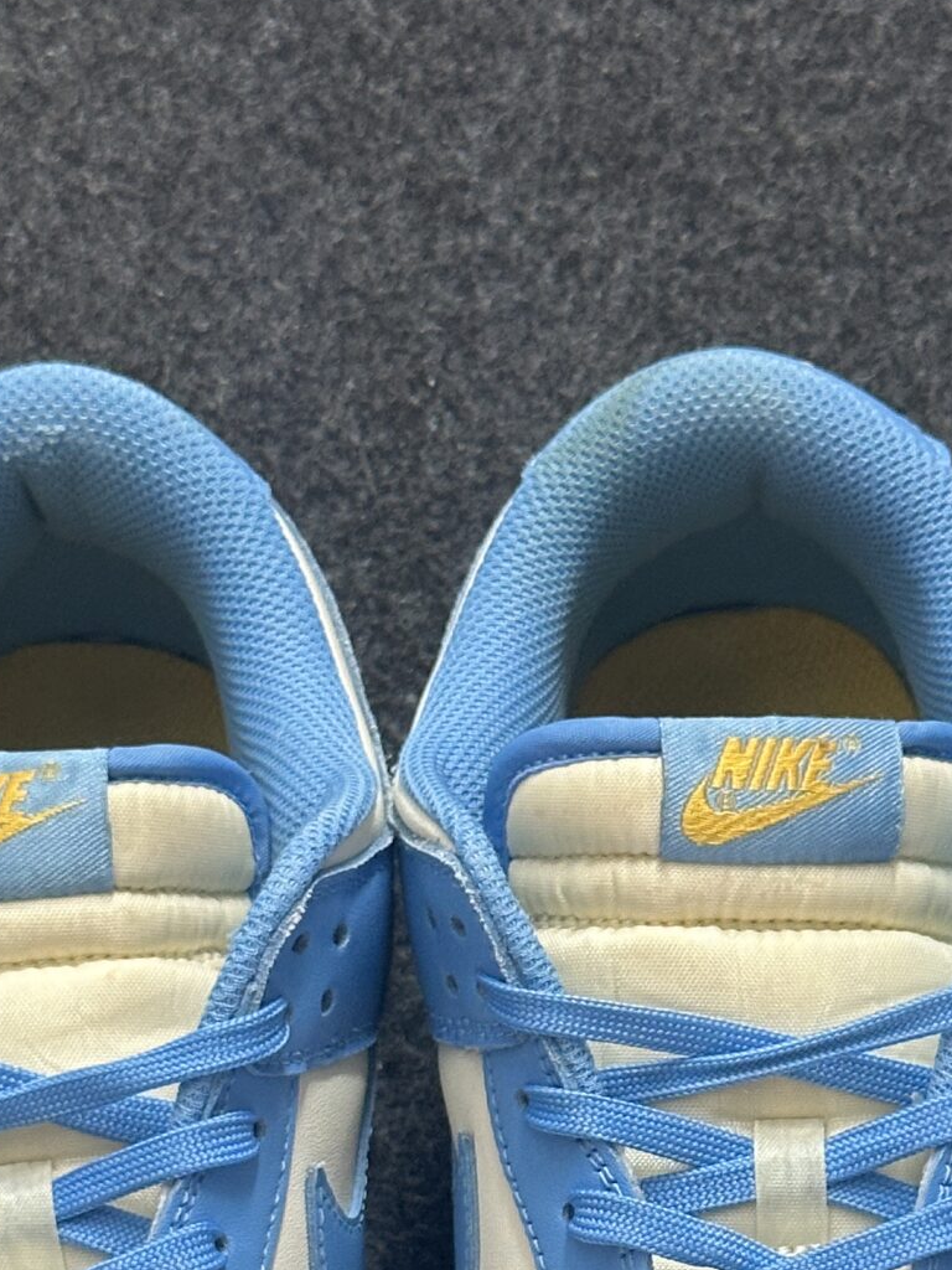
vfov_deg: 16.0
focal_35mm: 120
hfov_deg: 12.3
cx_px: 538
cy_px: 1372
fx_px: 4400
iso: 200
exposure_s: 1/33
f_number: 1.78
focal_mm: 6.86
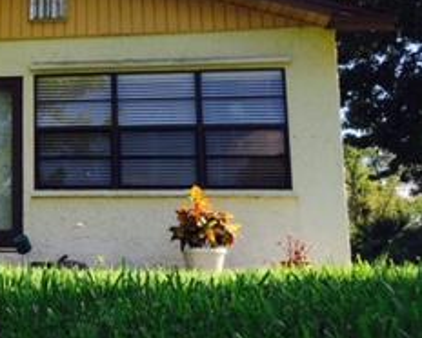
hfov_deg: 22.1
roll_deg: -1.9
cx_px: -115
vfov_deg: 19.6
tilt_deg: +13.5
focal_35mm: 78
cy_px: 109
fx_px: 975
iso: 32
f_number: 2.2
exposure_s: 1/760
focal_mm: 4.15
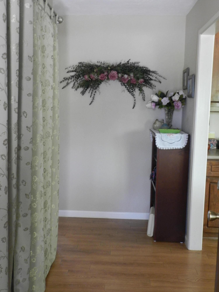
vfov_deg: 49.0
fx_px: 321
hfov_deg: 37.7
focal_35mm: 38
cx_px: 110
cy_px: 146
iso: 400
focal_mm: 6.7
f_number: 4
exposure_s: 1/6
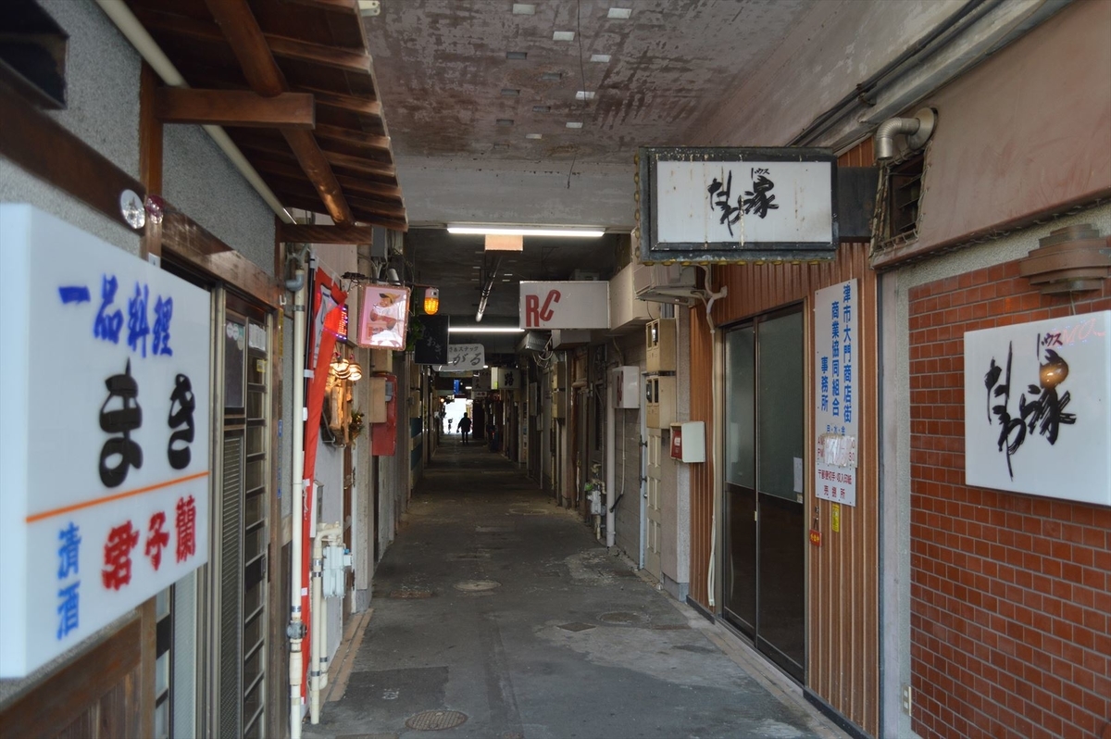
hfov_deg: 62.0
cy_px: 370
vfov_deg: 43.5
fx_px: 925
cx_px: 556
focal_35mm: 30
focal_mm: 20
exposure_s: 1/50
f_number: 3.8
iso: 400
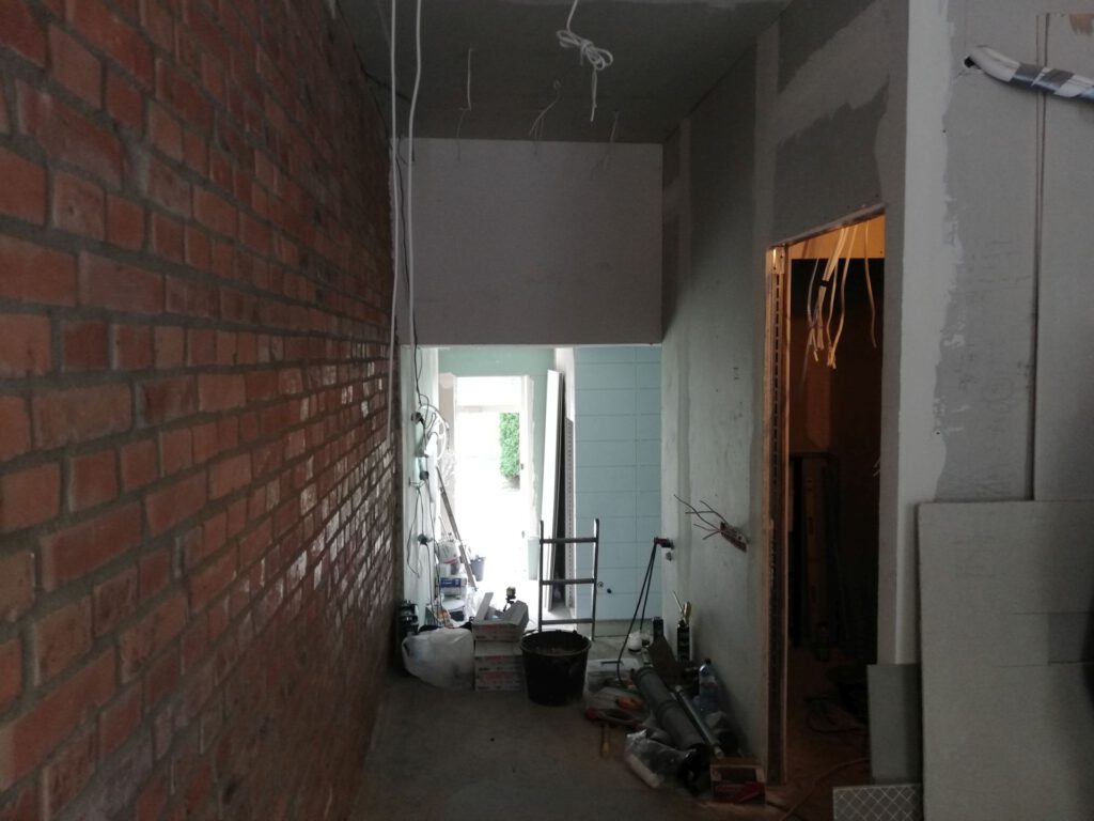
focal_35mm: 26
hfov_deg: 67.3
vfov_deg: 53.1
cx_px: 547
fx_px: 822
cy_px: 410
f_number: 2.2
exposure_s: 1/33.3
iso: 200
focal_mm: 3.81
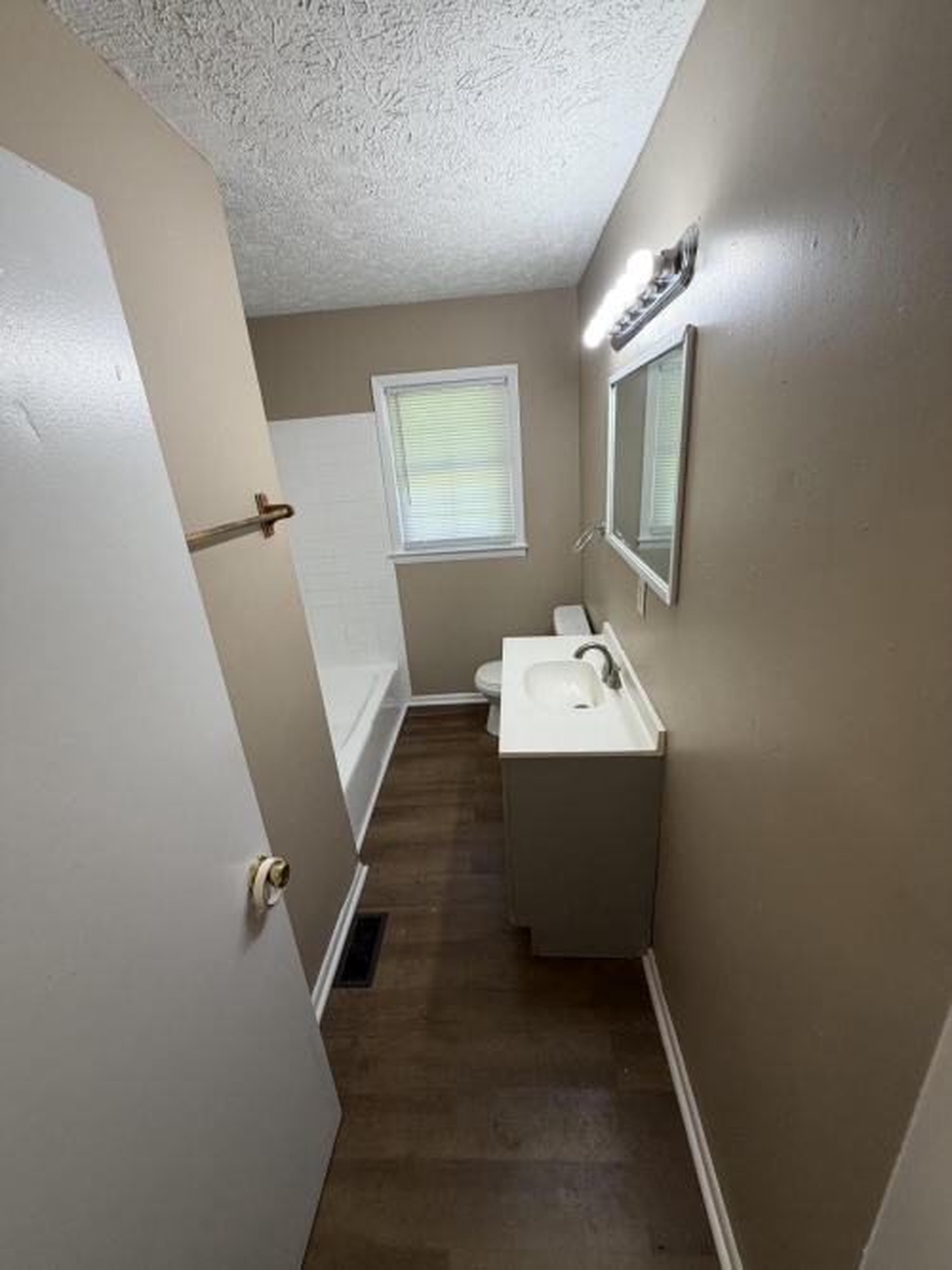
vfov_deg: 102.1
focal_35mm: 14
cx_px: 476
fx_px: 514
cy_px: 635
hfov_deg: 85.7
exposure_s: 1/120
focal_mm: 2.22
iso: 125
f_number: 2.2
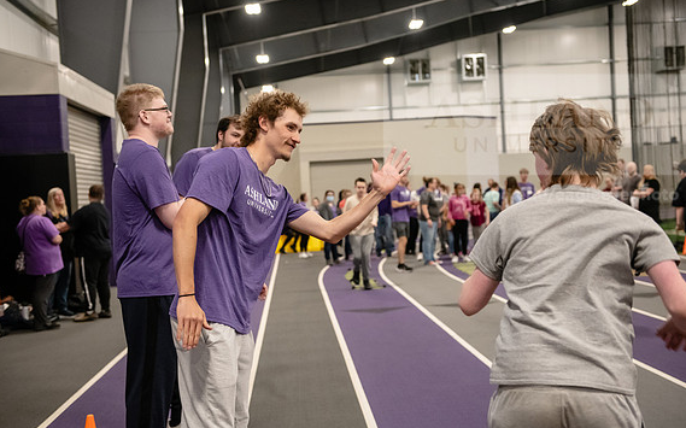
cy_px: 220
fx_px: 972
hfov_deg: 38.9
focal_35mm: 52
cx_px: 347
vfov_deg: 24.8
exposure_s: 1/320
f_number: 3.2
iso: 4000
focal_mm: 50
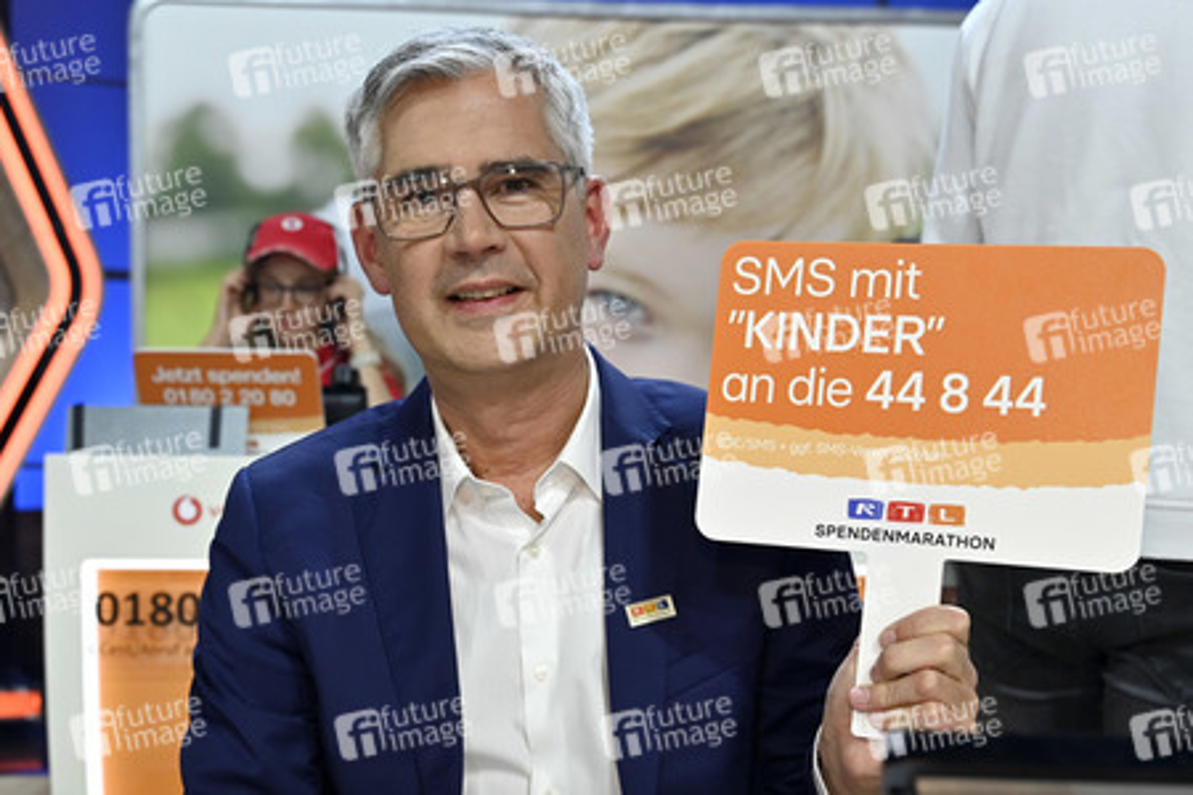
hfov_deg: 55.1
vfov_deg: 38.4
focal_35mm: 34
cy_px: 398
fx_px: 1143
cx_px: 596
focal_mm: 34.5
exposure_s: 1/200
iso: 800
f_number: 4
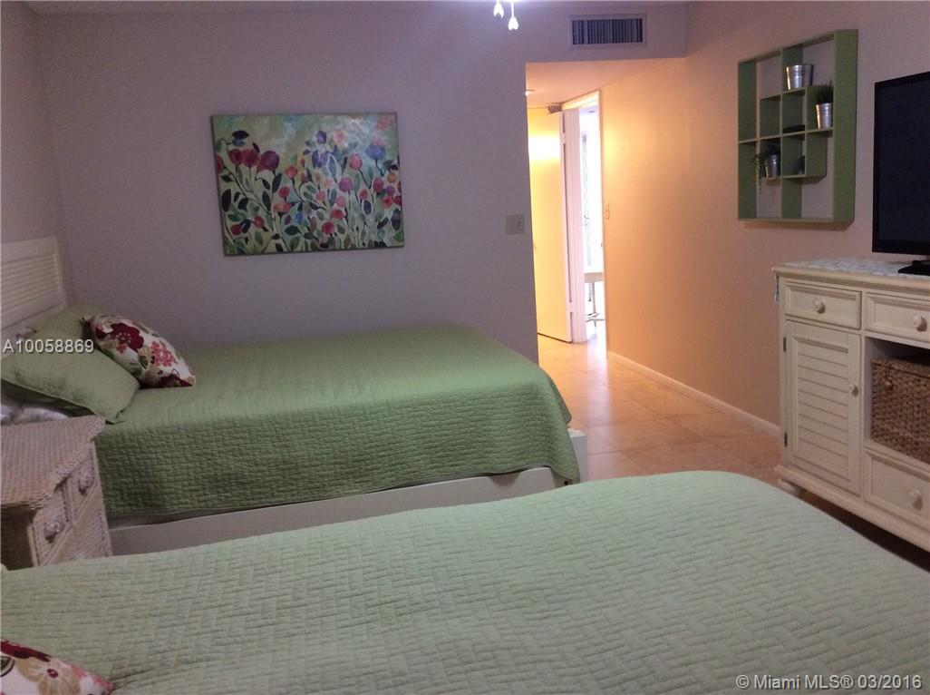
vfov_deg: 44.0
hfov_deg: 56.9
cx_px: 465
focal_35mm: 32
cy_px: 348
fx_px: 858
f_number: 2.4
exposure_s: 1/24
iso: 100
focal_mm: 3.3
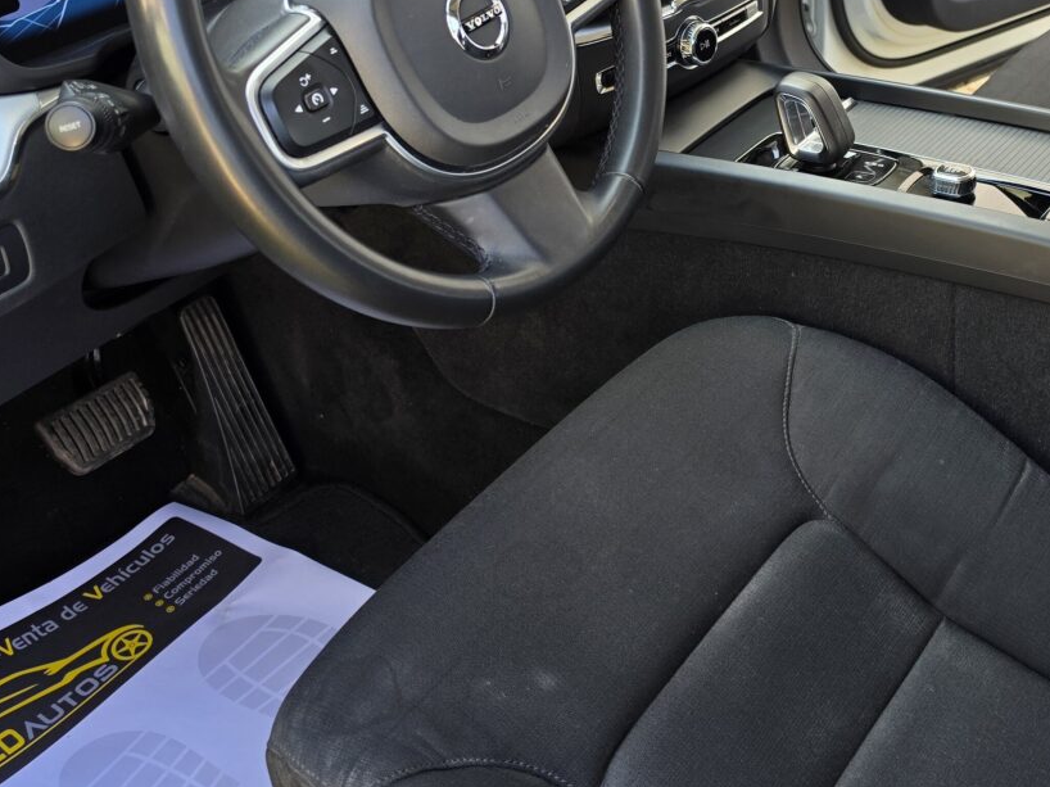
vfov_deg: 31.1
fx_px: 1365
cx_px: 710
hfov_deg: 41.5
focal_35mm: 45
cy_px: 122
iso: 32
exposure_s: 1/180
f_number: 1.4
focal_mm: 6.5
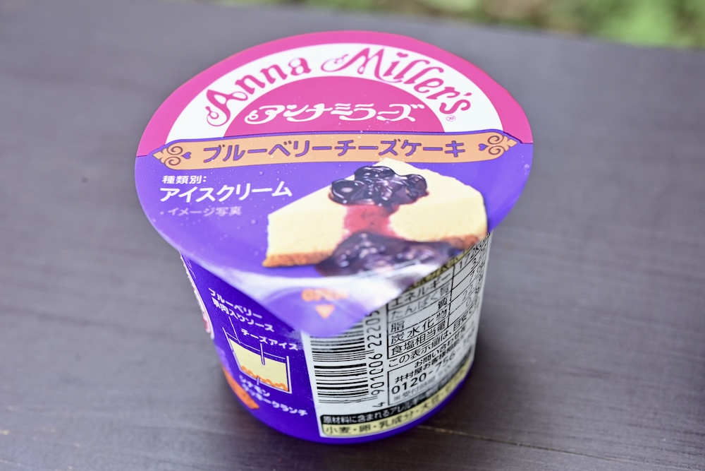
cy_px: 236
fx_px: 1175
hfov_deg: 33.4
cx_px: 352
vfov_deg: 22.6
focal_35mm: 60
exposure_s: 1/250
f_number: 7.1
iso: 1000
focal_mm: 60
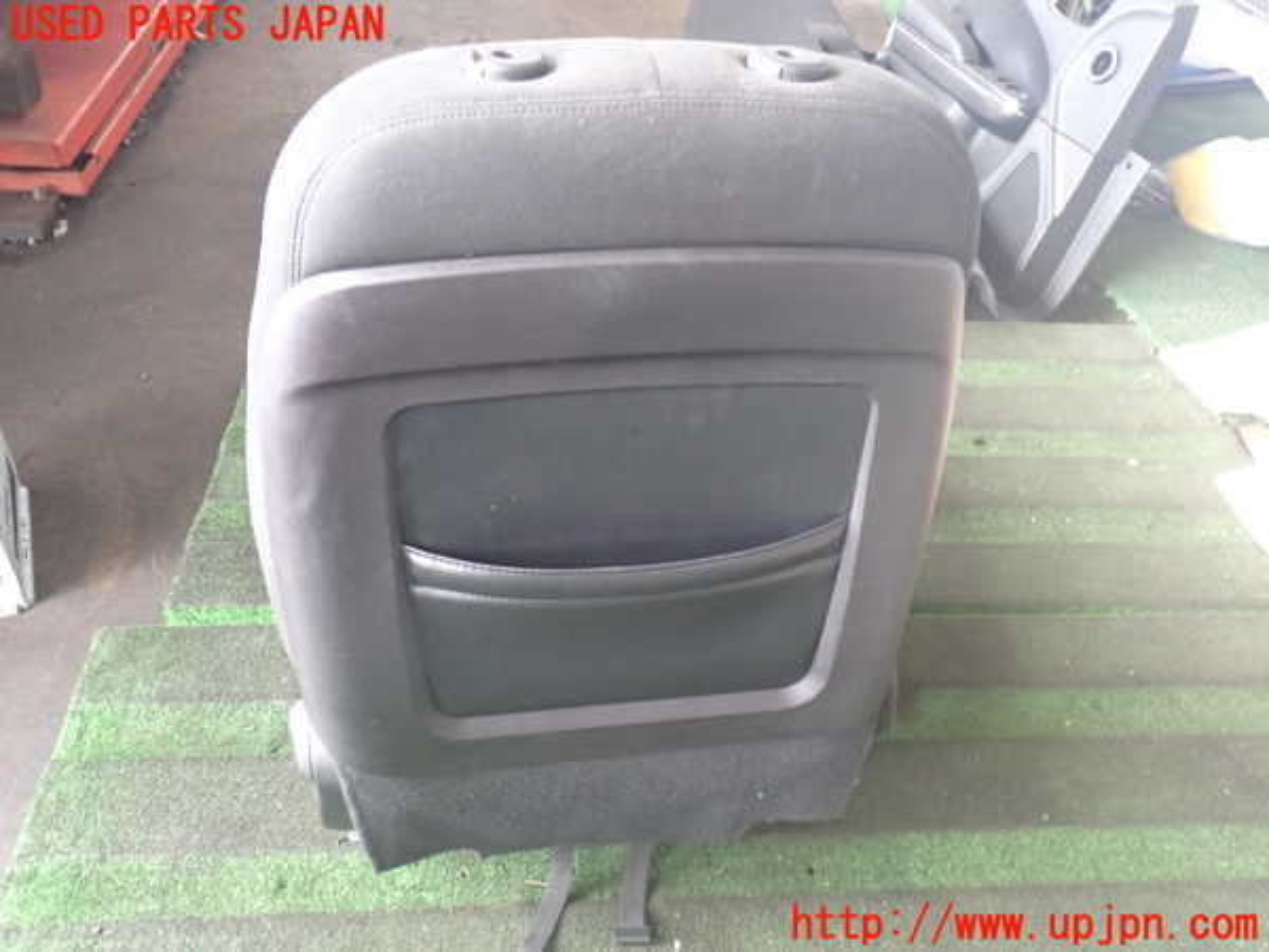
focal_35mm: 30
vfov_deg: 46.8
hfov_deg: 60.0
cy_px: 476
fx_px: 1100
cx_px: 634
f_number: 2.3
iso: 640
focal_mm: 5.4
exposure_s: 1/30
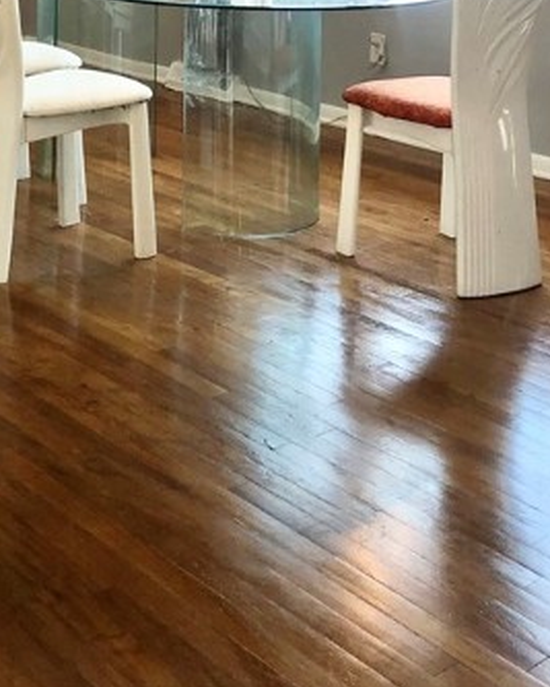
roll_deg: -1.6
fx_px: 1280
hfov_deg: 24.2
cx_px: 196
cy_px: -97
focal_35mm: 63
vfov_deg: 27.1
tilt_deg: -2.4
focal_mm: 3.99
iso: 20
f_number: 1.8
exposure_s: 1/43
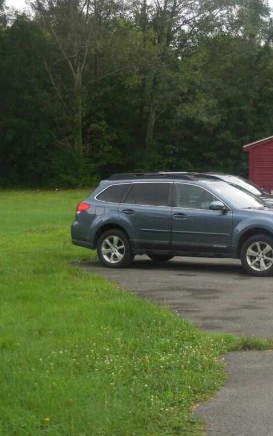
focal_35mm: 74
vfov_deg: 27.8
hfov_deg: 17.2
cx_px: 277
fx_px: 881
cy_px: 218
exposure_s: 1/160
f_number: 4.3
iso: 125
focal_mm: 9.4
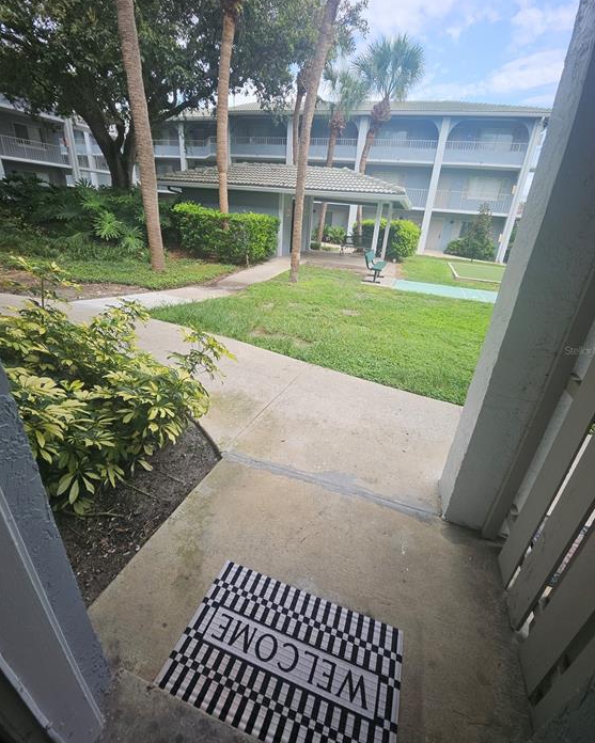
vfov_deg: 100.6
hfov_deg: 88.0
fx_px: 308
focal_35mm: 14
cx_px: 306
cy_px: 350
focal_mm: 1.7
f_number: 2.2
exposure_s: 1/437
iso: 32
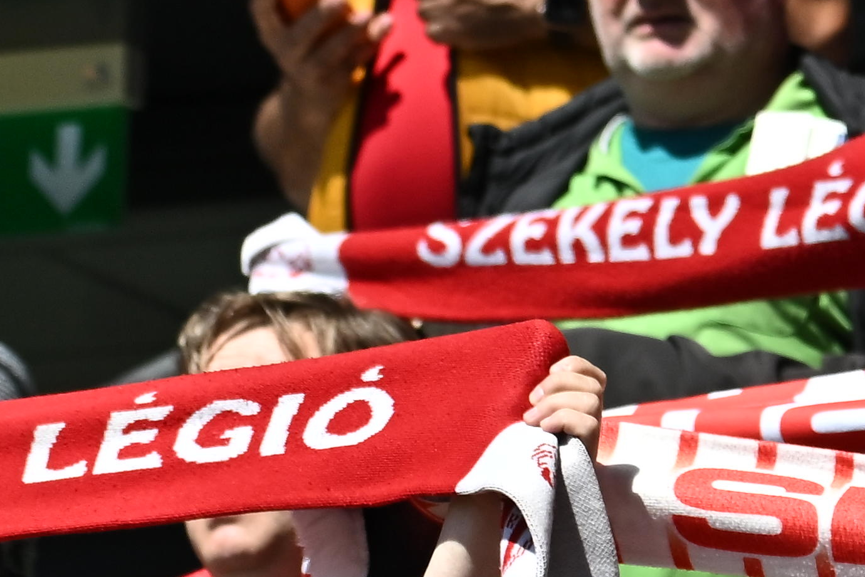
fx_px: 25876
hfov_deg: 1.9
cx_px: 1731
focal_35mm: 1077
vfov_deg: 1.3
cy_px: 866
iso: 250
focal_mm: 180
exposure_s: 1/1250
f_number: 6.3
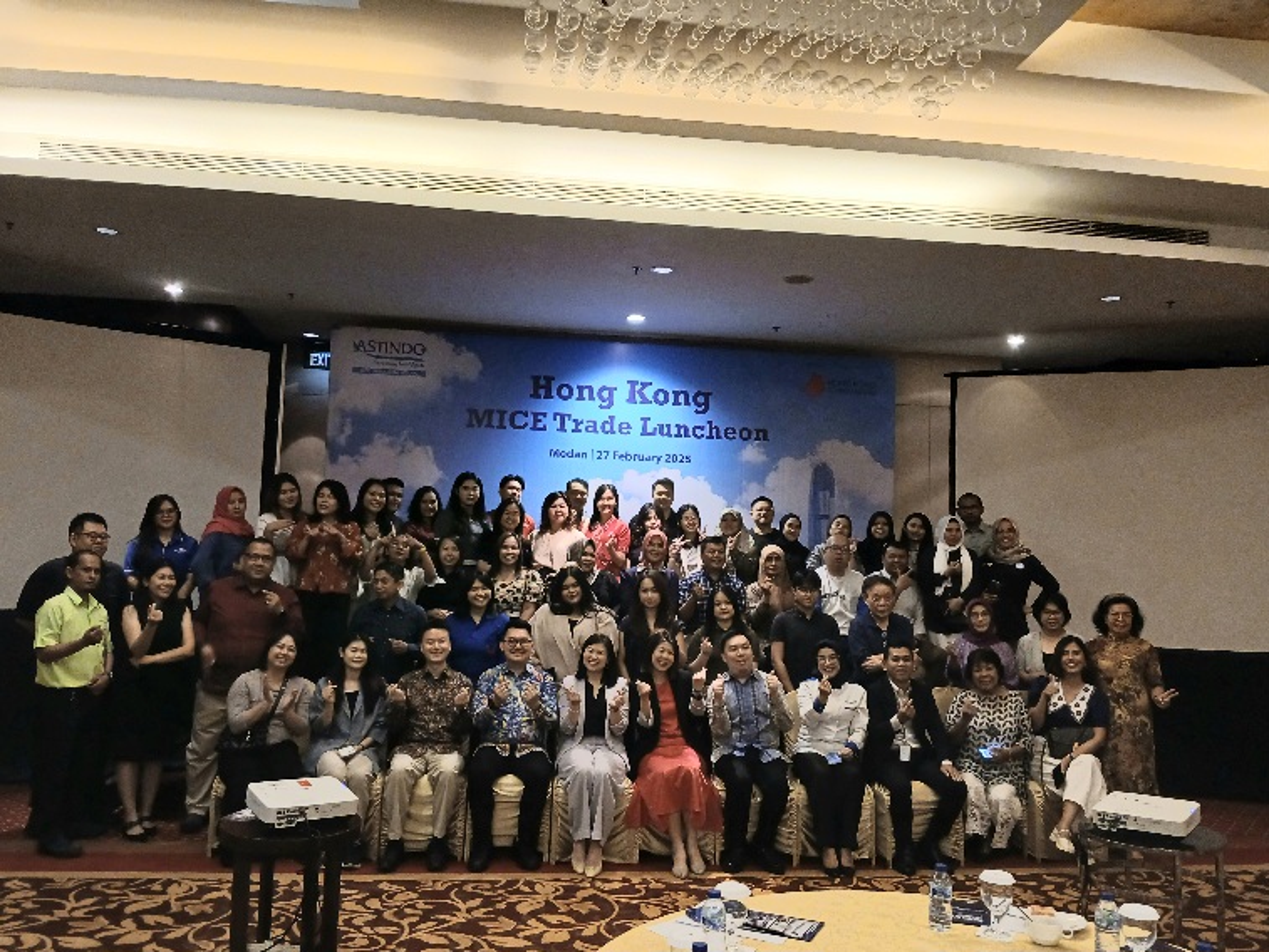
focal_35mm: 26
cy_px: 476
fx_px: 953
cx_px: 634
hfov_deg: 67.3
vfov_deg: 53.1
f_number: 1.8
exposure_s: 1/50
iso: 250
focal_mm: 3.98
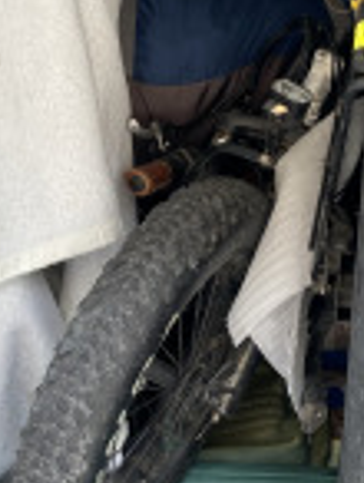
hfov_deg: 22.6
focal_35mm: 65
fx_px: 909
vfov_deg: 29.8
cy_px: 222
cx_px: 242
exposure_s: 1/121
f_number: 1.8
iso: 80
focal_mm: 4.25
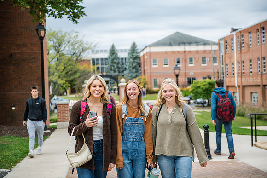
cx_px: 134
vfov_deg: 24.2
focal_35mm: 56
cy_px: 89
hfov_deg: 35.6
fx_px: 415
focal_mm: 56
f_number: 2.8
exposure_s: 1/500
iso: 100
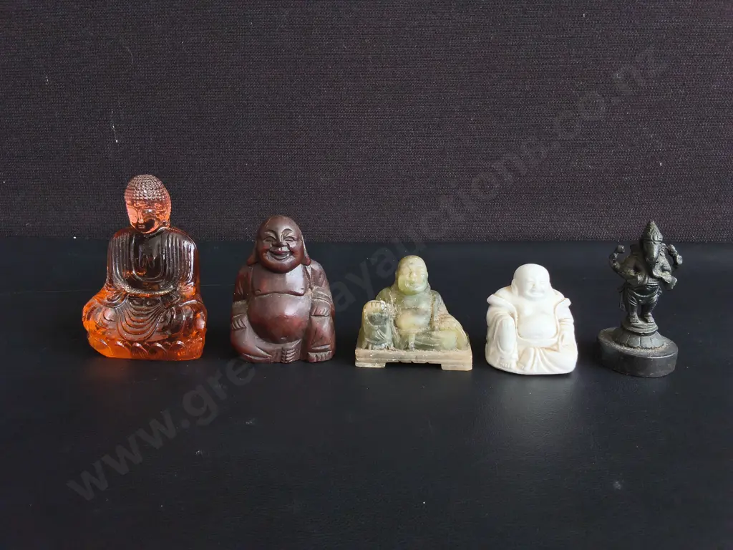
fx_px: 572
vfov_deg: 51.4
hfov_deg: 65.3
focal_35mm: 27
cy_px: 275
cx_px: 366
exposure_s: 1/100
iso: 80
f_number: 2
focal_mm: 2.87
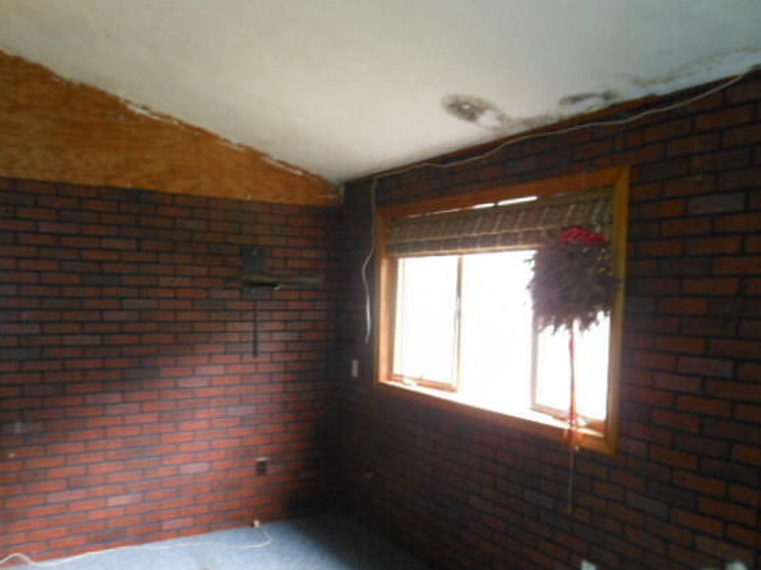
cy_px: 324
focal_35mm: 29
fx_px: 638
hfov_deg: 61.6
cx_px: 369
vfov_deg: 48.1
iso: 400
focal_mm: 4.5
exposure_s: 1/5
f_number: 3.2
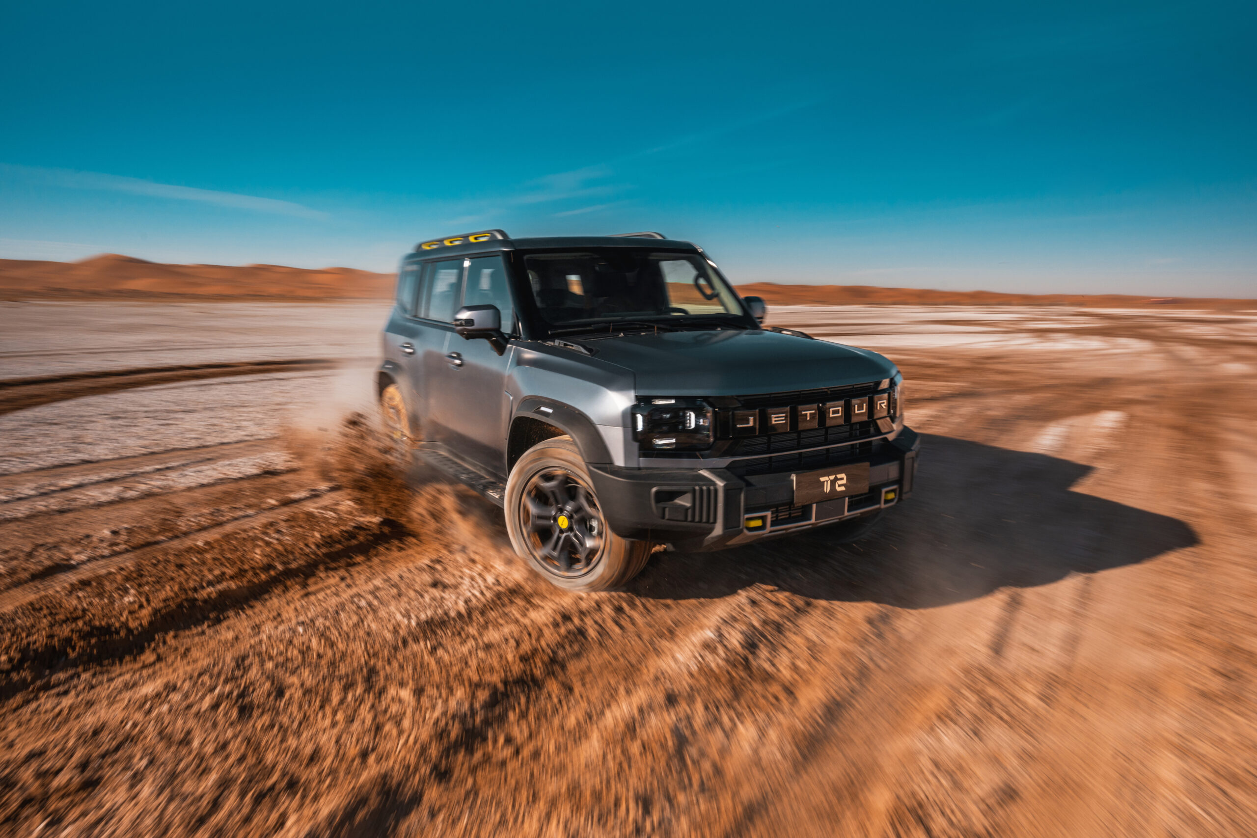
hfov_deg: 73.7
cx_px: 628
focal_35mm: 24
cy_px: 419
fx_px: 838
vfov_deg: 53.1
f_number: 13
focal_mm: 24
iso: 250
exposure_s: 1/160
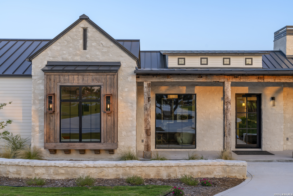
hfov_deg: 53.1
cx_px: 146
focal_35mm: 36
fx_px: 293
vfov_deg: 36.9
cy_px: 98
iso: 100
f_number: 8
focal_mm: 36
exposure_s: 1/20
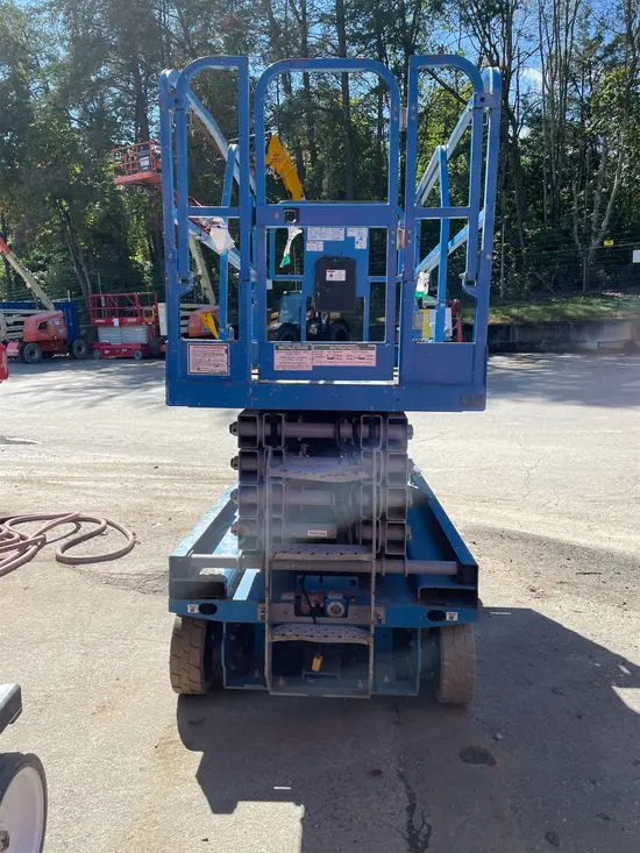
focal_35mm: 26
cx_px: 320
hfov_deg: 53.1
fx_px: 641
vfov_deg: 67.3
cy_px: 426
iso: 32
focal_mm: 4.2
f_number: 1.6
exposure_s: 1/1984
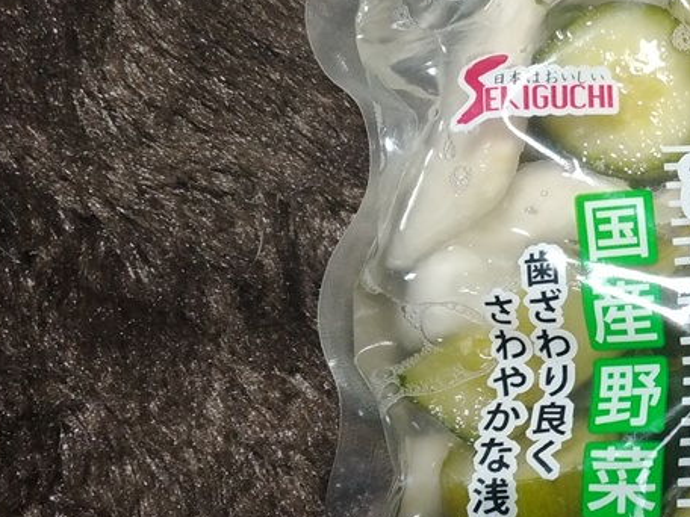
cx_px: 746
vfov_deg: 20.6
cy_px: 165
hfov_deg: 25.5
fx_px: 1415
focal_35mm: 71
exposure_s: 1/60
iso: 200
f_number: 1.8
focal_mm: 3.61
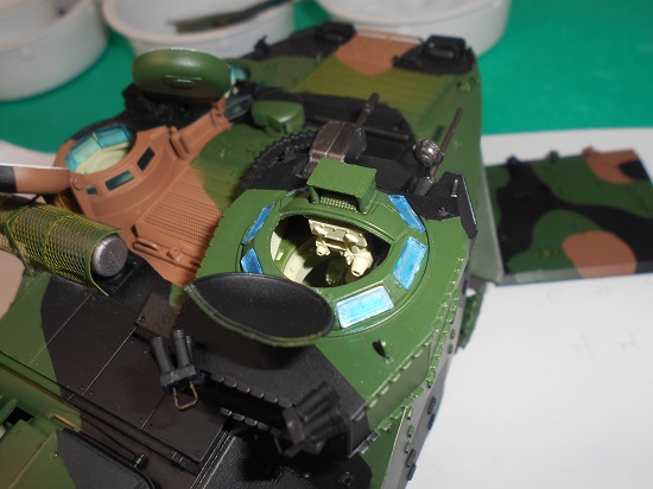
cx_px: 326
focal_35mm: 30
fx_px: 566
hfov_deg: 60.0
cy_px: 244
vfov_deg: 46.8
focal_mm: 5.1
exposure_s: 1/30
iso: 80
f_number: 8.5
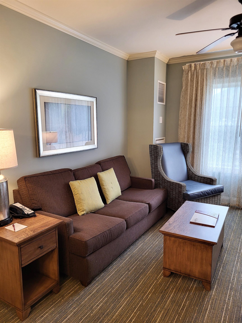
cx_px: 121
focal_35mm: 26
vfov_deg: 67.3
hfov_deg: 53.1
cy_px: 162
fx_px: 242
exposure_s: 1/40
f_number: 1.8
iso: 200
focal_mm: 5.4
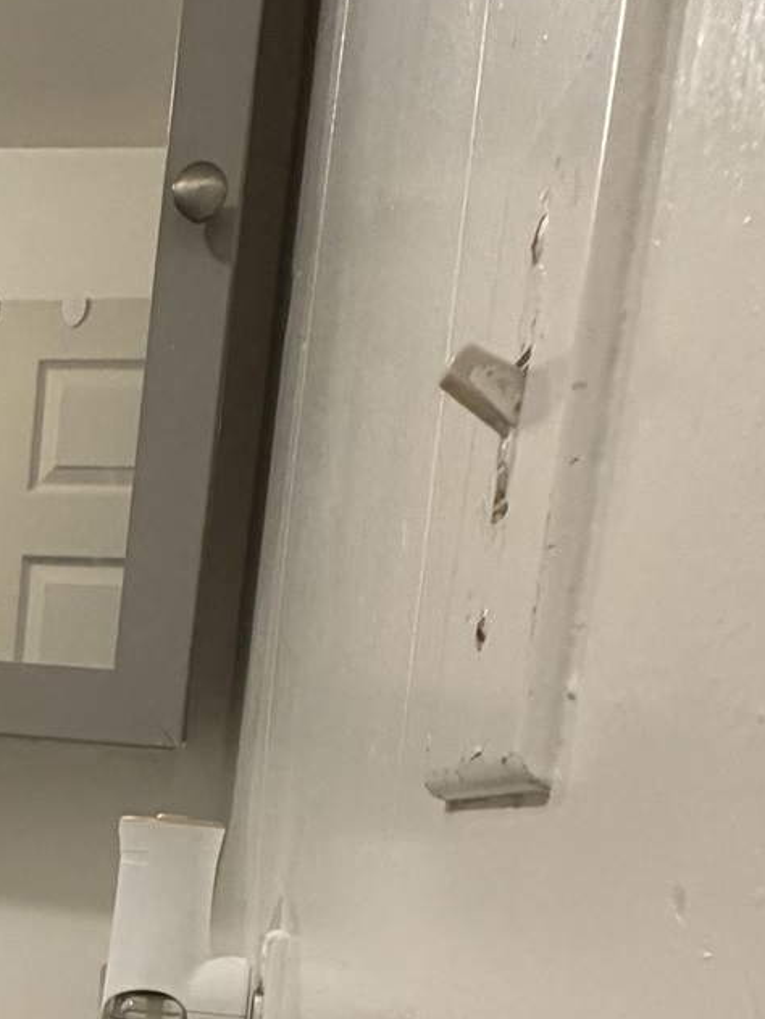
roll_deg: -4.1
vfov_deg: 33.5
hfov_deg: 26.0
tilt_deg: -9.0
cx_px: -110
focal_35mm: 51
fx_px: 1503
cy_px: 1074
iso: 400
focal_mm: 2.22
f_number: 2.2
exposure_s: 1/60
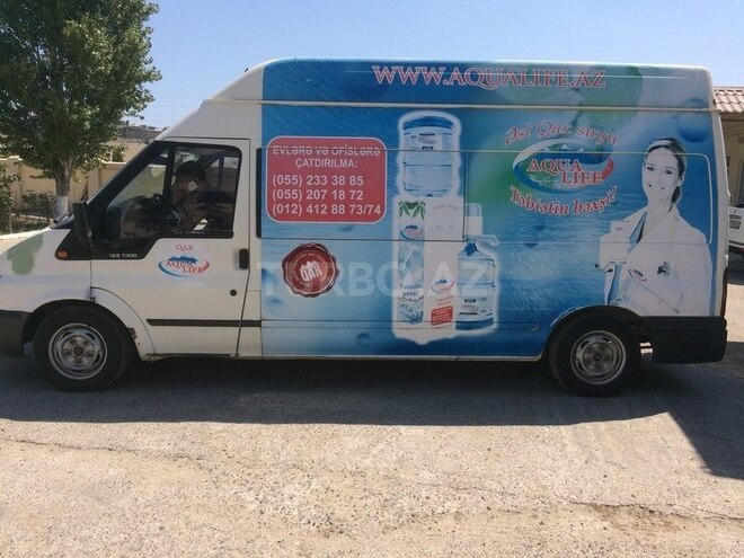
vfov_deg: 48.2
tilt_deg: -9.2
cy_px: 279
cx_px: 372
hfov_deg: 61.7
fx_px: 623
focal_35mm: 29
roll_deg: -1.4
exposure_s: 1/2415
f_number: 2.2
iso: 32
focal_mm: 4.15
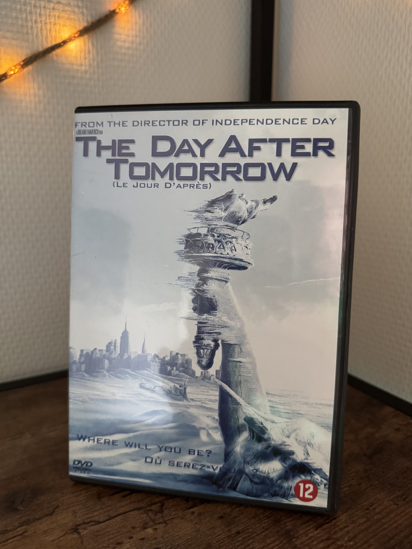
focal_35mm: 24
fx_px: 381
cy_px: 274
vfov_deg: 71.6
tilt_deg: -12.0
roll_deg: -0.9
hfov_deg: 56.8
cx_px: 206
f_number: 1.78
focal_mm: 6.76
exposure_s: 1/53
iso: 800
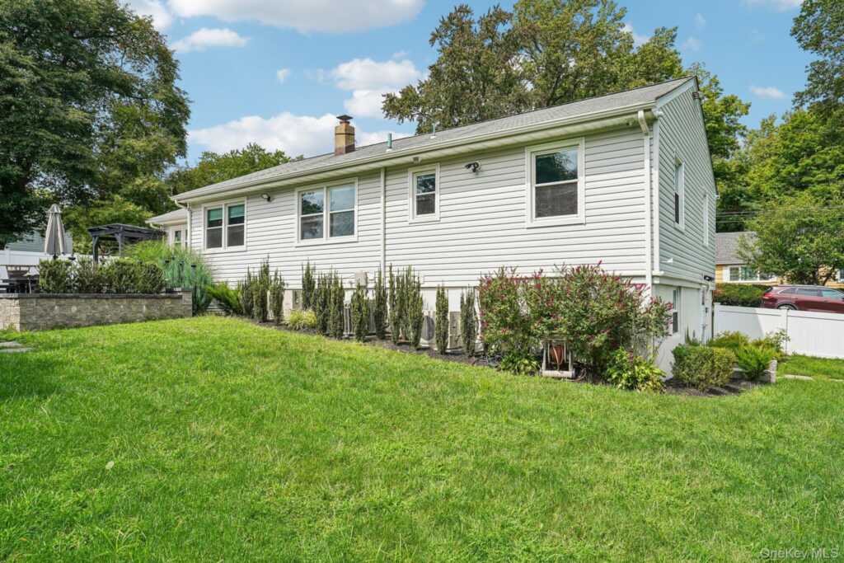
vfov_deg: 57.2
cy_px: 282
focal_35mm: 22
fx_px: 516
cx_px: 422
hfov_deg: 78.6
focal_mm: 22
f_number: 8
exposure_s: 1/250
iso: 100
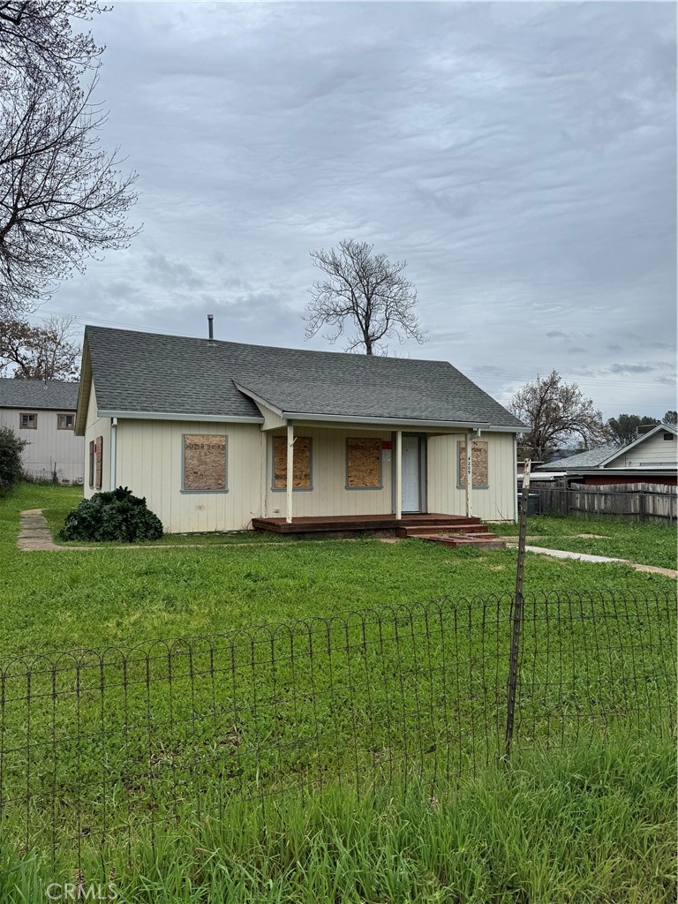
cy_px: 452
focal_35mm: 24
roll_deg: -0.4
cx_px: 339
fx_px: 627
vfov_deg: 71.6
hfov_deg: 56.8
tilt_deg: +1.1
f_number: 1.78
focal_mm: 6.76
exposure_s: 1/3247
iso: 80
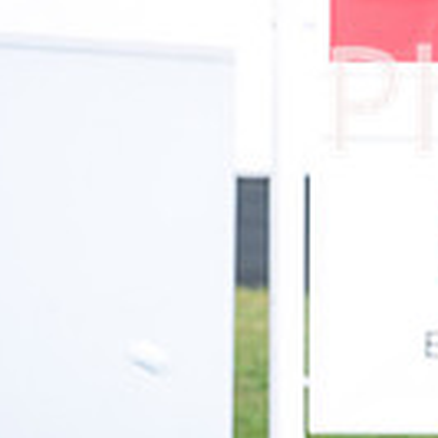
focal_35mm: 1116
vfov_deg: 1.6
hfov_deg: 1.6
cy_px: -51
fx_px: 15976
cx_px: 757
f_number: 6.3
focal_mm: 300
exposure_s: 1/640
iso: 400
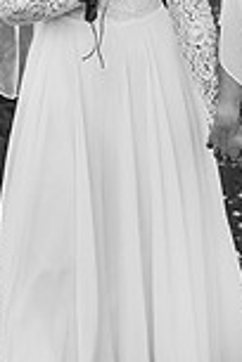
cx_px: 193
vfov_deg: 19.5
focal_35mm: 103
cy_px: 50
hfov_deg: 13.2
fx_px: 1039
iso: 100
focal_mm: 35
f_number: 2.5
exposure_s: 1/800
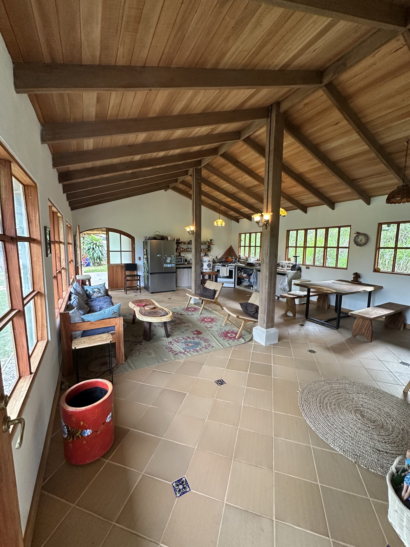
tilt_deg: -7.6
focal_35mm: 14
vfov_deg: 102.1
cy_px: 274
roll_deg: -1.3
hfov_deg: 85.7
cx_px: 205
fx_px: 221
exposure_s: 1/60
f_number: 2.2
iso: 400
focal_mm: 2.22
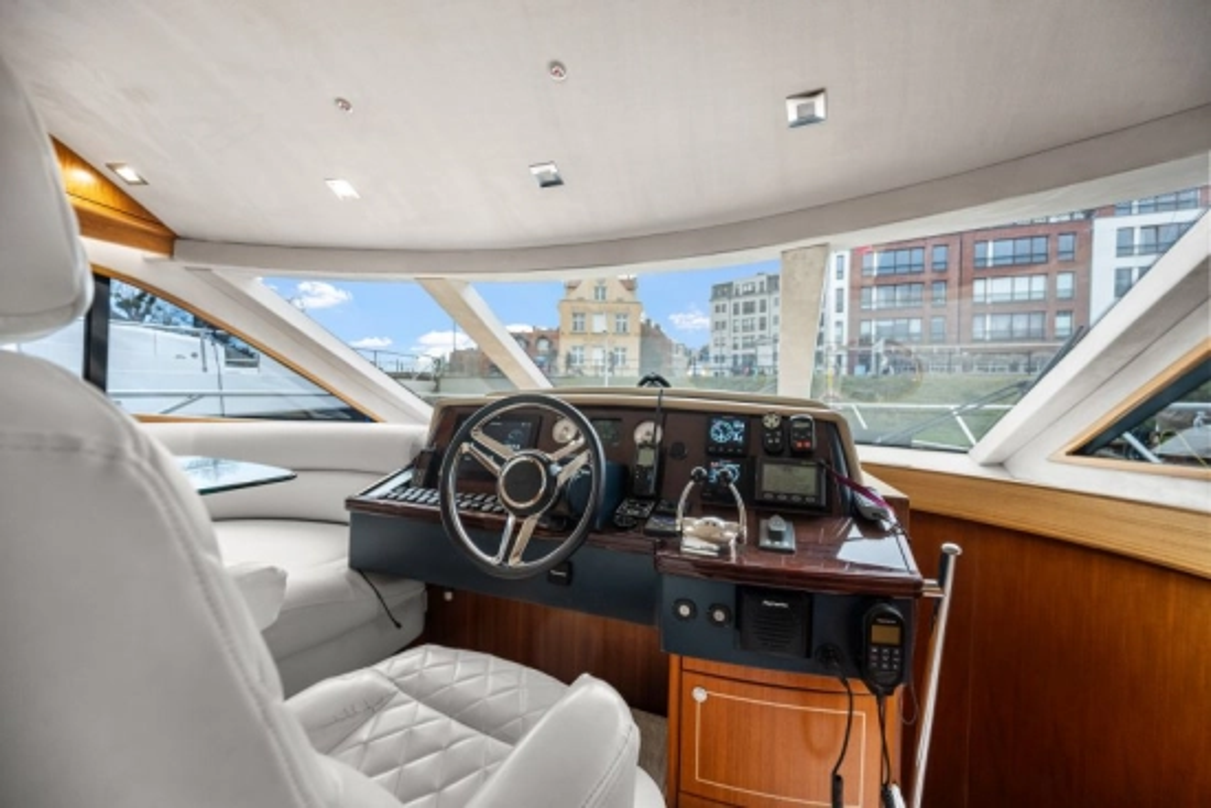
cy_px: 404
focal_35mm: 14
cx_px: 606
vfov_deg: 81.2
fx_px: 471
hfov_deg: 104.2
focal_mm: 14
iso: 1250
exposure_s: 1/100
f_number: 5.6
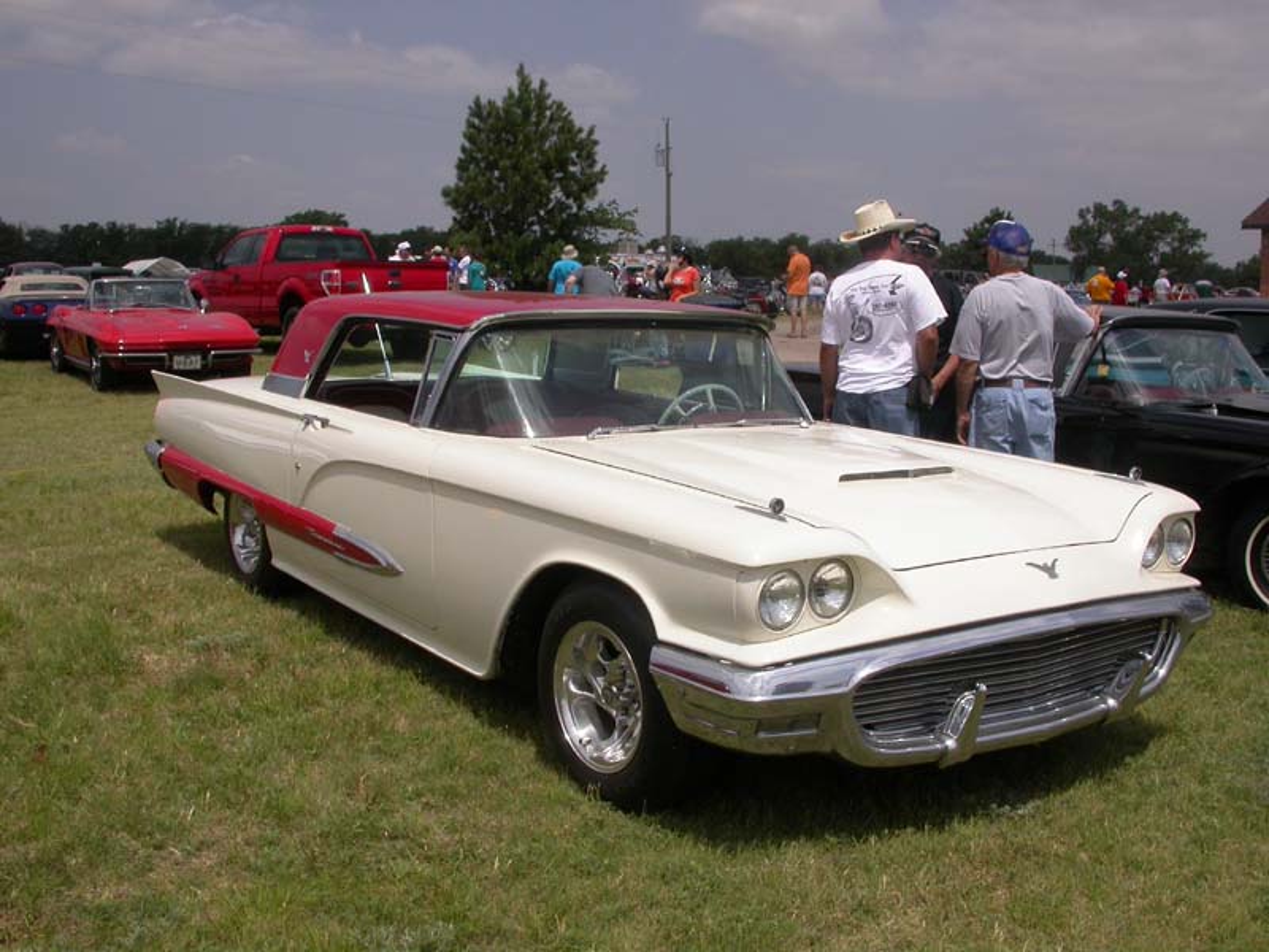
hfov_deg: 49.0
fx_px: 1393
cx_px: 634
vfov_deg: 37.7
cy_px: 476
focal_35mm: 38
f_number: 7.5
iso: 100
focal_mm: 7.85
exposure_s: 1/786
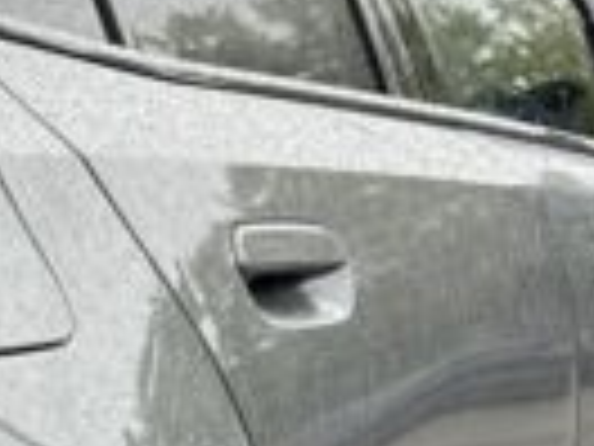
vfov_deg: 7.4
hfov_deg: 8.7
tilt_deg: -7.4
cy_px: 680
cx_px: -1017
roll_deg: +2.7
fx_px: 3380
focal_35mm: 197
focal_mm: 5.7
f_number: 1.5
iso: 50
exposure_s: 1/237
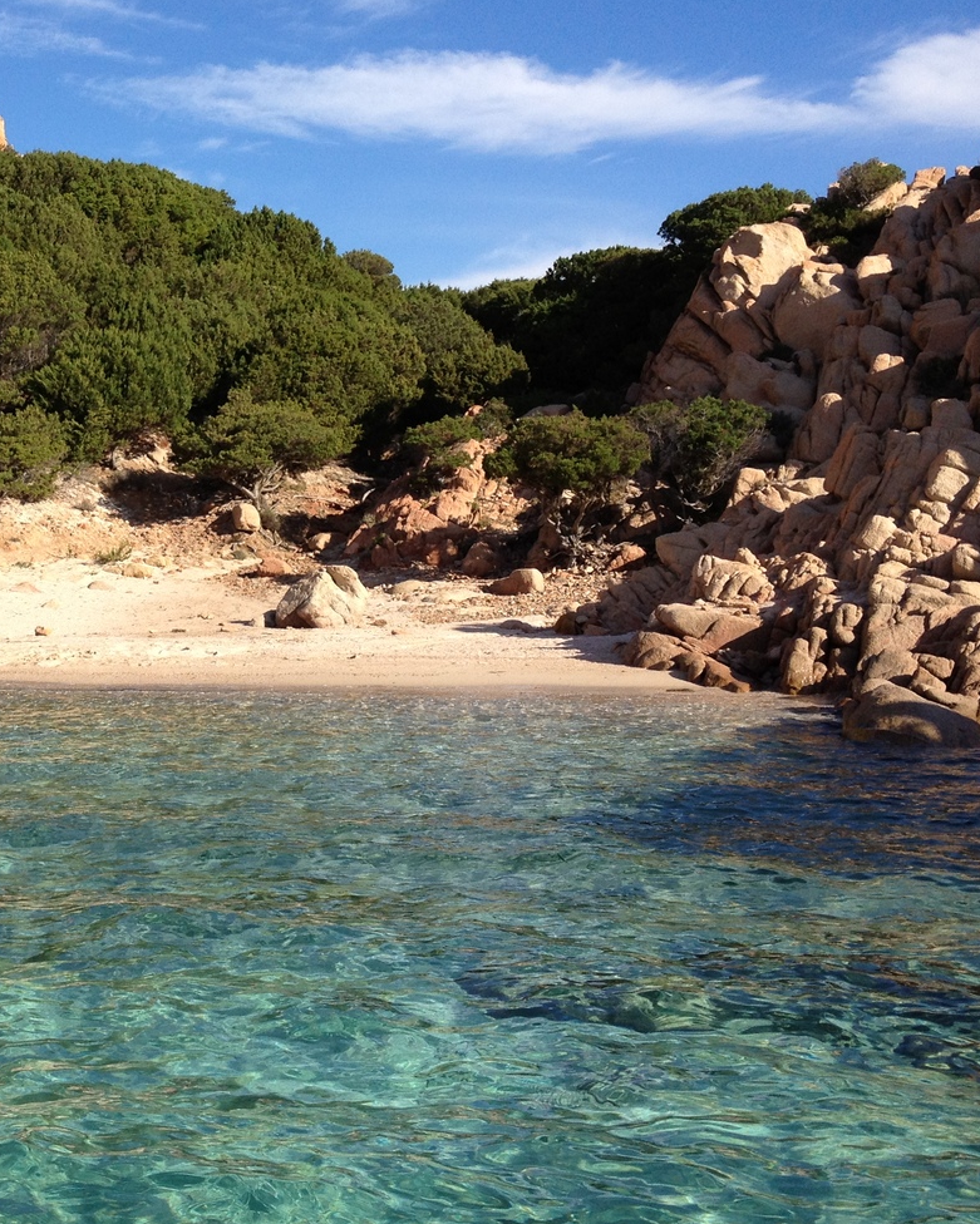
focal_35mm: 56
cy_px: 487
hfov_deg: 26.4
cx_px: 127
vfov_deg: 33.5
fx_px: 2030
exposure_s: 1/1493
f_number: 2.4
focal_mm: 4.28
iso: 64
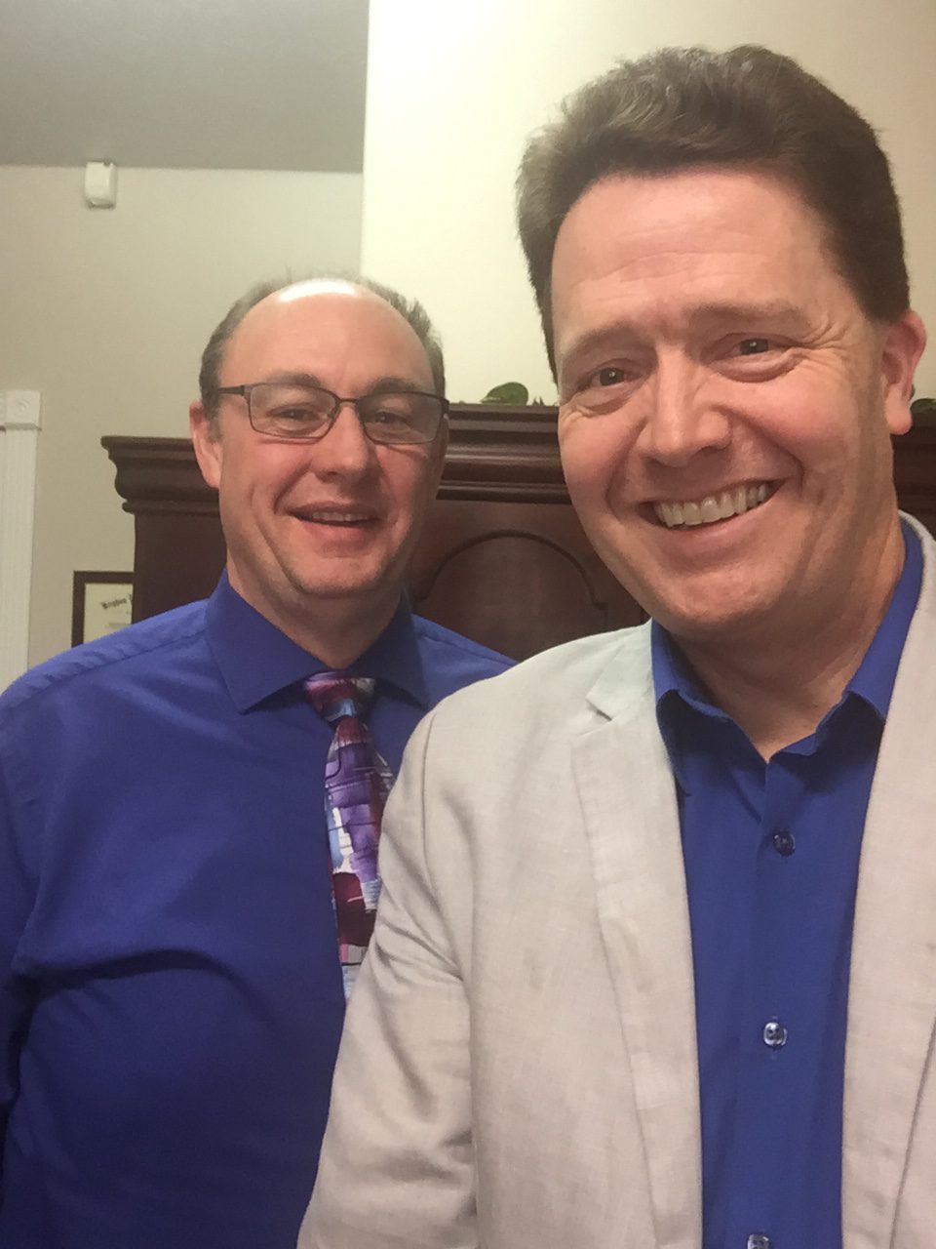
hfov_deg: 45.4
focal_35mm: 31
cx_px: 468
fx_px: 1118
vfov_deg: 58.4
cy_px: 624
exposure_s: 1/30
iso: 125
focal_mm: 2.65
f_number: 2.2
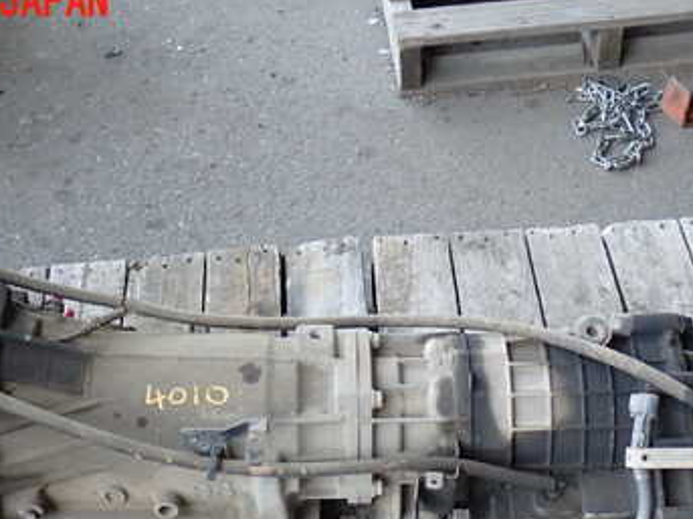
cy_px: 432
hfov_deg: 30.7
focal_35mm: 63
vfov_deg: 22.9
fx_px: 1261
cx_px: 348
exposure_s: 1/60
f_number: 2.5
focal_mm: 6.37
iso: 200
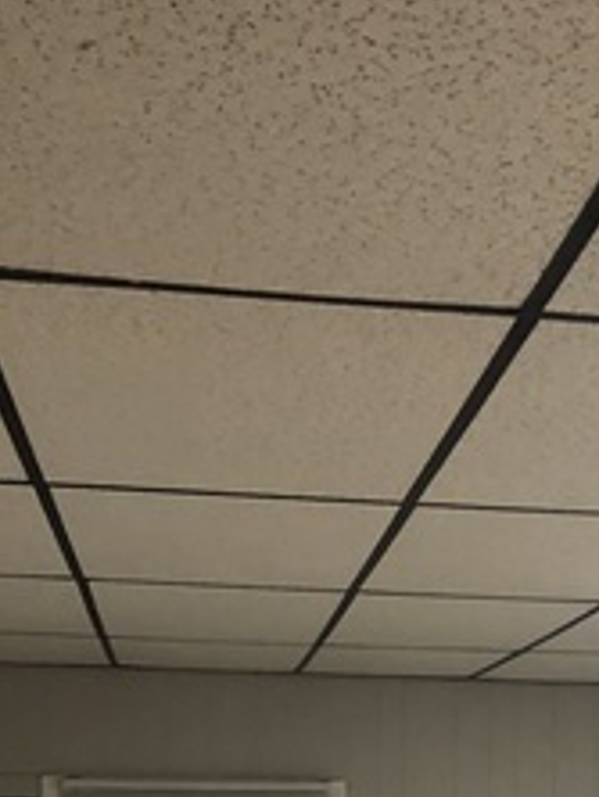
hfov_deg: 17.3
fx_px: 1934
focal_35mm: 84
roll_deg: -1.7
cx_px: 581
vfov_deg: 21.5
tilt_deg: -3.8
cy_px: 968
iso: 100
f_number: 1.8
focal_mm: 3.99
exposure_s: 1/15
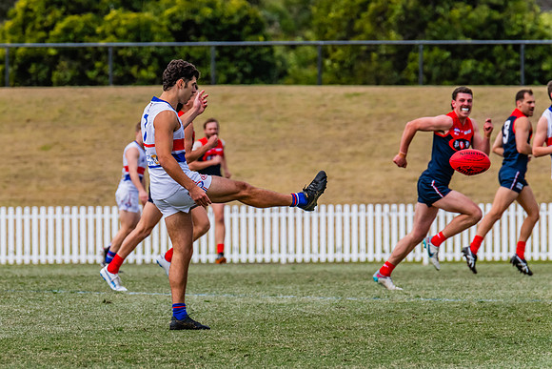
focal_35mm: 566
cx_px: 180
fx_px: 8683
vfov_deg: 2.4
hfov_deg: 3.6
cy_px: 213
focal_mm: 420
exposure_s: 1/1600
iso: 800
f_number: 9
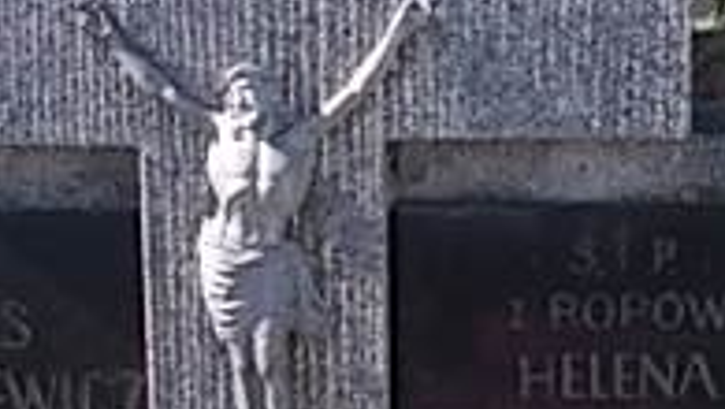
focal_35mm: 100
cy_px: 275
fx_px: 1924
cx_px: 413
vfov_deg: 12.1
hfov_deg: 21.3
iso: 80
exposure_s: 1/125
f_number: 5.4
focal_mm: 4
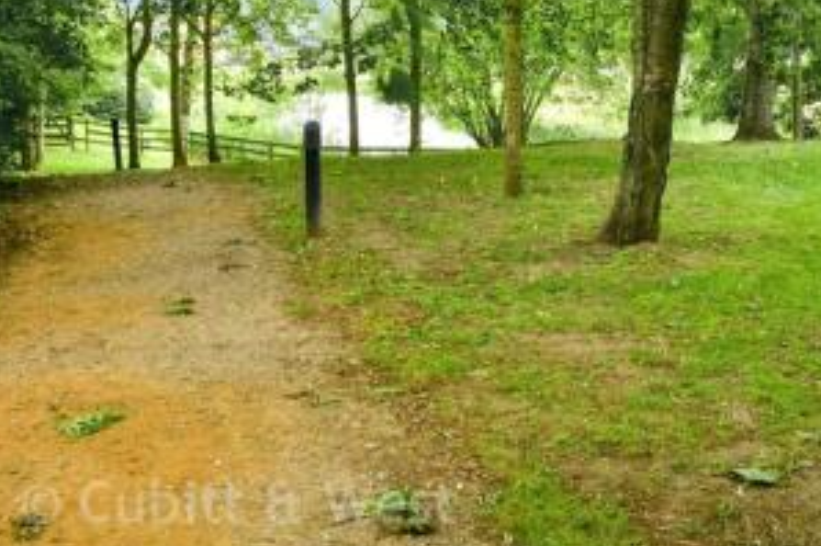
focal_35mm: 48
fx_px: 1093
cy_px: 203
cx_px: 446
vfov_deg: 27.9
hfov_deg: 41.1
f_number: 10
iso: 160
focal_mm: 20
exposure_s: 1/13
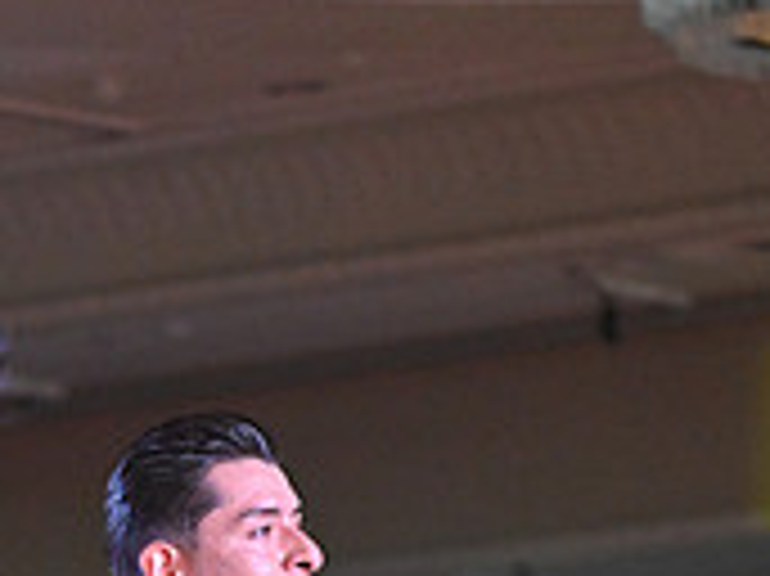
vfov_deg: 3.7
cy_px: 1260
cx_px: 7
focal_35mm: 392
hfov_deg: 5.1
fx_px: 8714
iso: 5000
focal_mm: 120
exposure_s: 1/400
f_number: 4
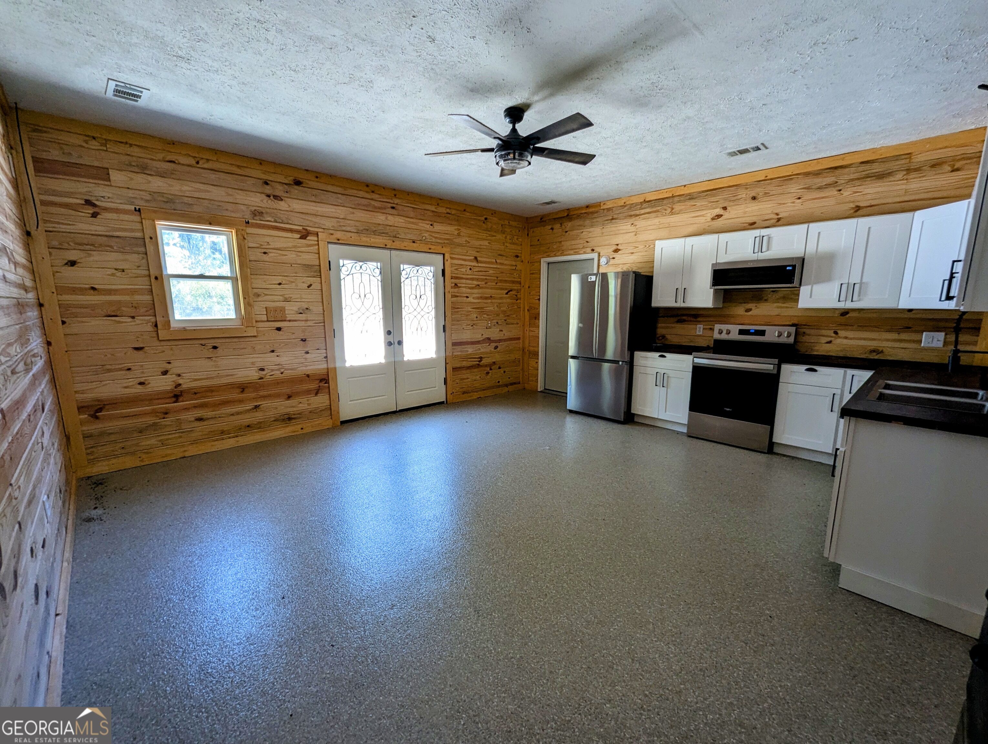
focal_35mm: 13
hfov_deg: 106.1
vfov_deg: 90.1
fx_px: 372
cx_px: 494
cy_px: 372
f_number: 2.2
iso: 51
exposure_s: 1/32.1
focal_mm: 1.95
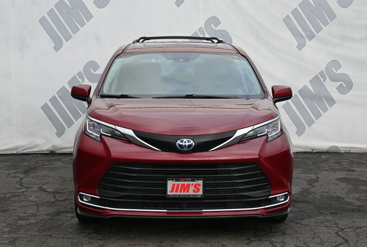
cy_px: 124
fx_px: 644
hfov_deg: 31.8
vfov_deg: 21.7
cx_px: 184
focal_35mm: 63
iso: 160
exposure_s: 1/250
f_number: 5.6
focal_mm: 42
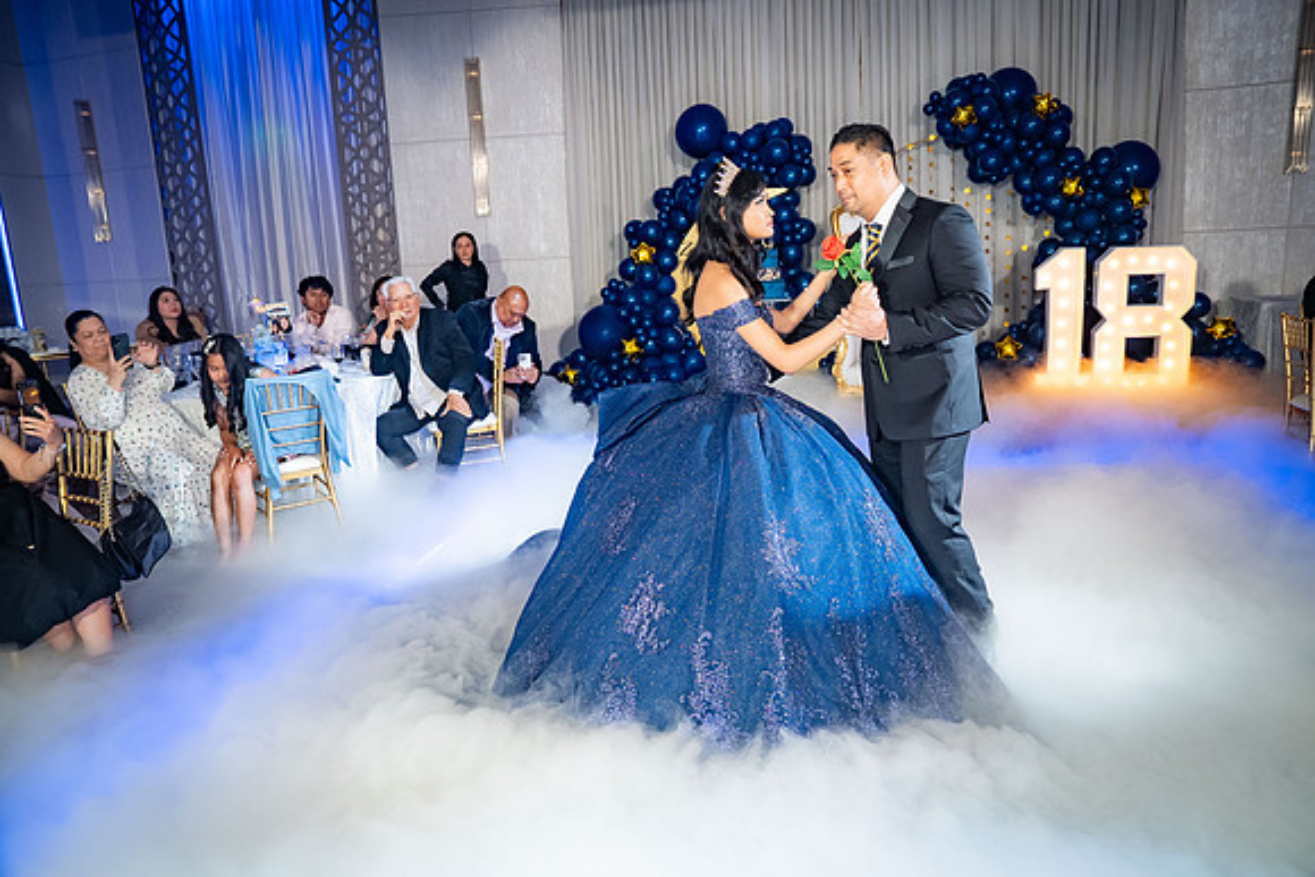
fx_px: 877
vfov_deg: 53.2
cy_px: 438
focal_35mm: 24
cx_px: 658
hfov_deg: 73.7
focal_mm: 24
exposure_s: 1/160
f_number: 4
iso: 800
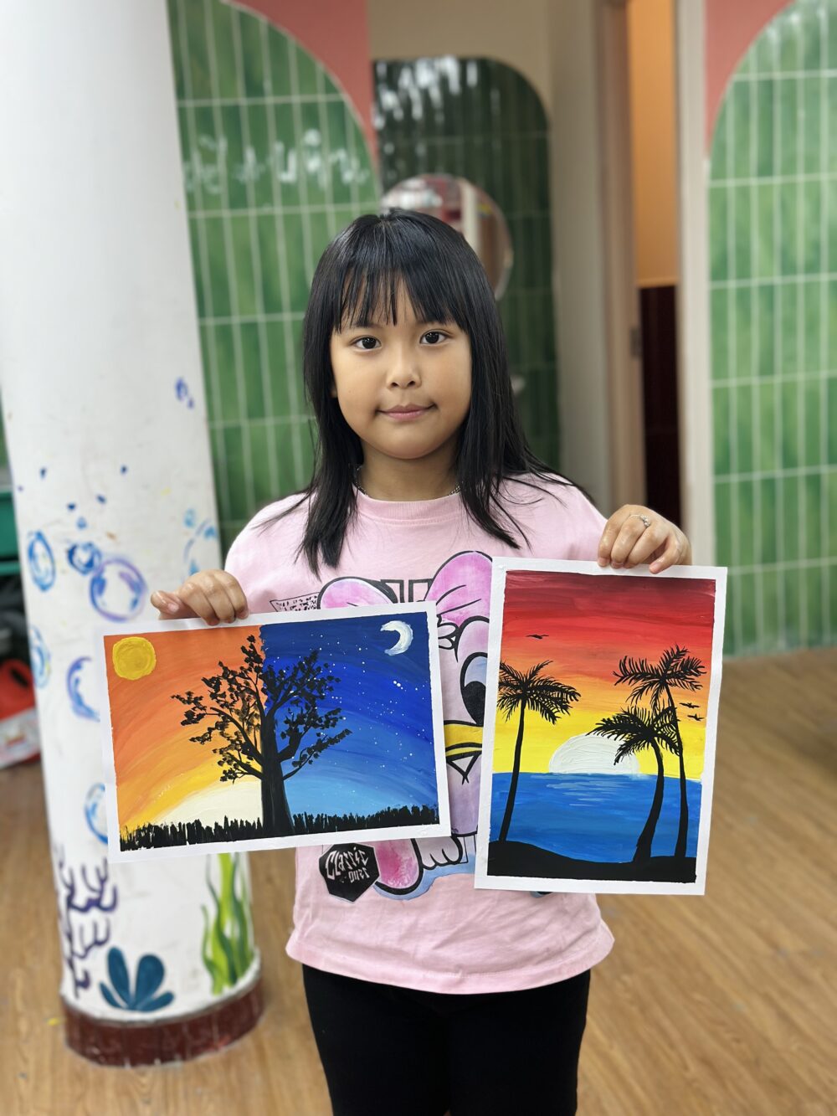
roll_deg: +2.9
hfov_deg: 30.3
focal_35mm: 48
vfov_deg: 39.7
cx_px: 418
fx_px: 1547
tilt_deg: -10.8
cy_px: 558
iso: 64
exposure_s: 1/119
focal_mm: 6.86
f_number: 1.78
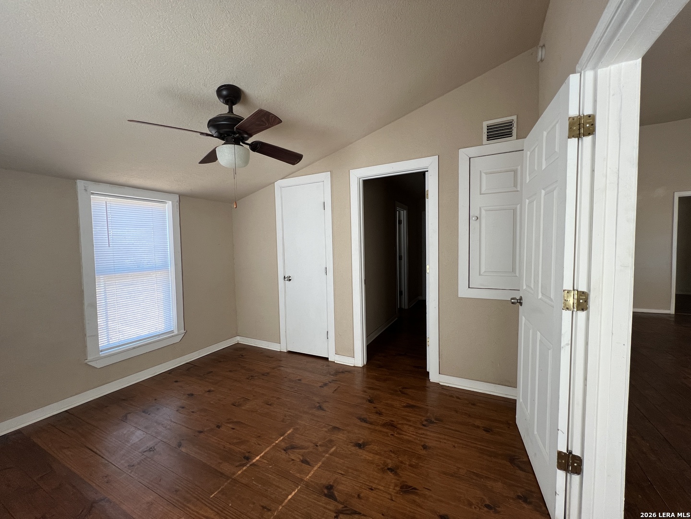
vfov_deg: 89.9
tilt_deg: -2.9
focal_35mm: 13
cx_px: 346
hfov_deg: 106.2
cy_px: 260
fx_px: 260
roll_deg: +1.3
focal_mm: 1.57
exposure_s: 1/99
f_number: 1.8
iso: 100
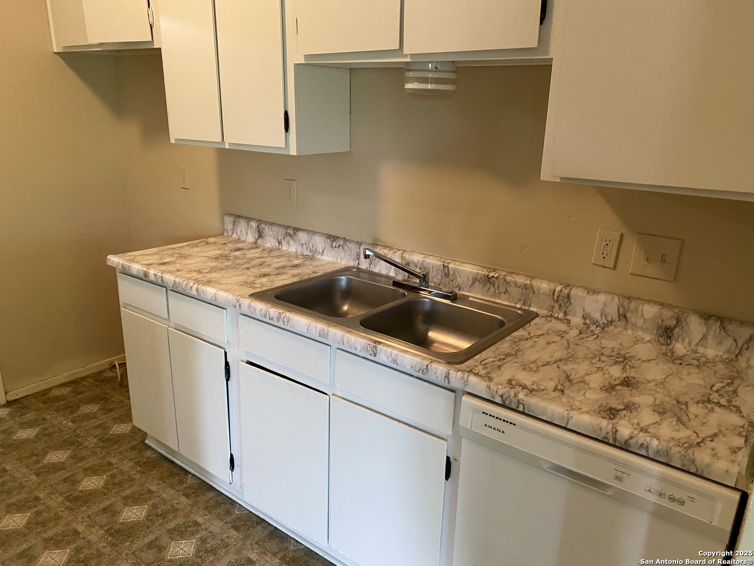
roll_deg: -2.4
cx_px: 377
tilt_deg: -17.1
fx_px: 566
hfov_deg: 67.3
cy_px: 283
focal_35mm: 26
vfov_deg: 53.1
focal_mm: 4.25
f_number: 1.8
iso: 320
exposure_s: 1/60
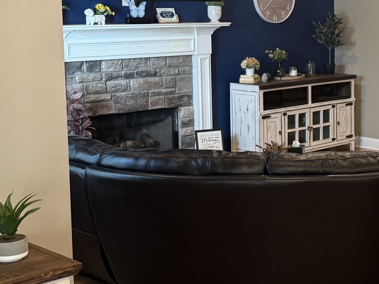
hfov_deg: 25.1
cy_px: 87
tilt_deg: -5.7
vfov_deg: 19.8
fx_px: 810
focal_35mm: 74
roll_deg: -0.2
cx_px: 374
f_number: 1.78
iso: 200
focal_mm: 6.76
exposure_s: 1/60
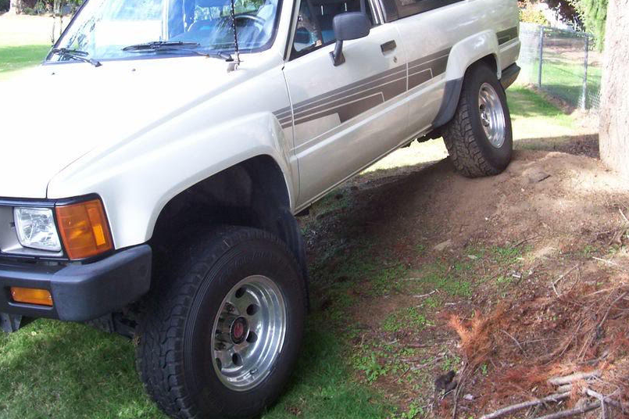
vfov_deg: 29.7
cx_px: 309
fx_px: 786
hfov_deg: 43.6
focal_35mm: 45
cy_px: 145
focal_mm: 5.6
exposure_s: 1/145
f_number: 2.7
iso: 80
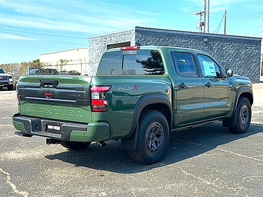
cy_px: 98
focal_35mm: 38
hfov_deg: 49.0
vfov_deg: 37.7
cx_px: 132
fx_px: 289
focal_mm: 6.86
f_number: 1.78
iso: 80
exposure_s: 1/2212
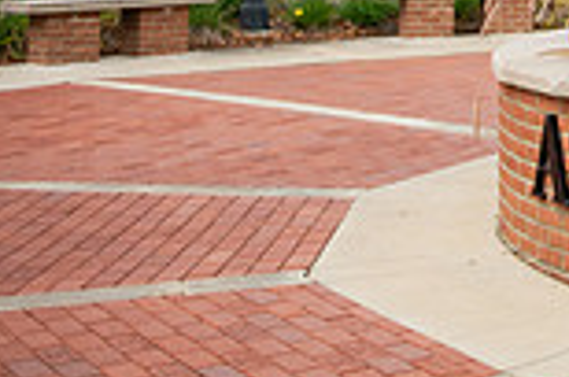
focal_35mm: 102
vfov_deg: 12.6
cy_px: -213
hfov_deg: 17.3
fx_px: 1609
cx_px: 935
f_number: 2.8
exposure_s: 1/320
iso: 125
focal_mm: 27
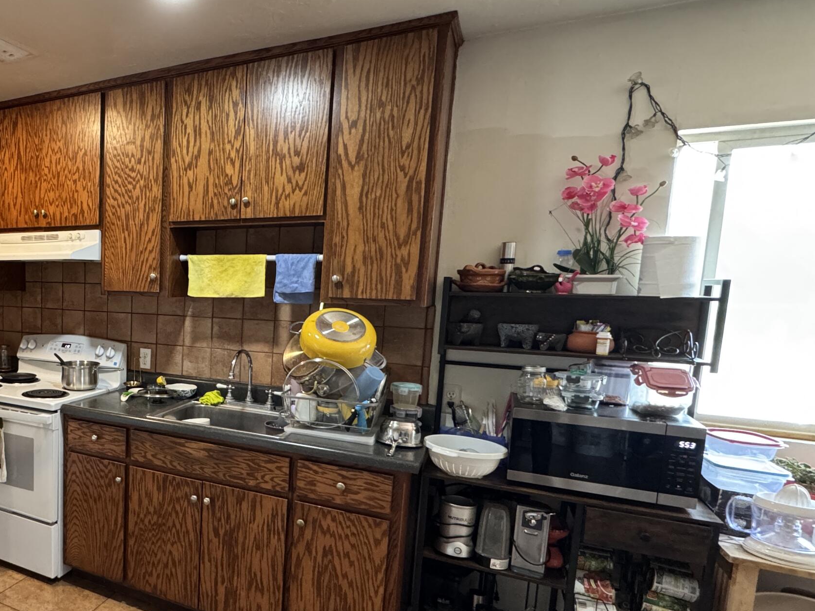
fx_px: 589
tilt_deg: -8.0
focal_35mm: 25
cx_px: 111
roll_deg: -1.7
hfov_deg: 60.8
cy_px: 354
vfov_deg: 54.6
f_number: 2.2
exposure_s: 1/60
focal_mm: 2.22
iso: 500
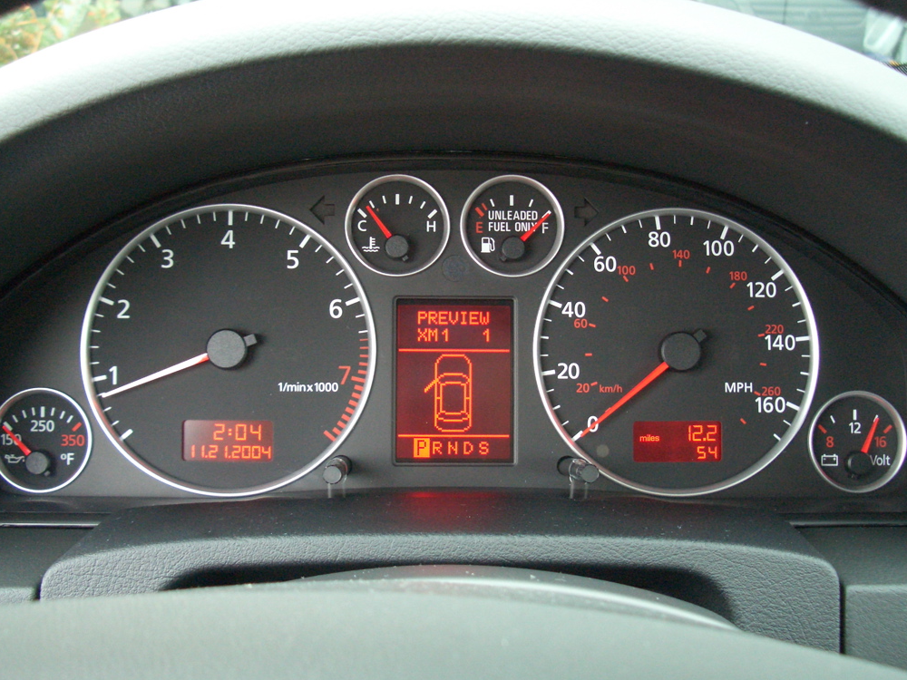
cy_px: 333
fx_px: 1100
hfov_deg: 44.8
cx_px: 453
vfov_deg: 34.3
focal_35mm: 42
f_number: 2.8
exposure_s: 1/30
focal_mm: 6.8
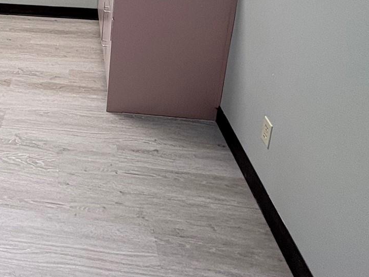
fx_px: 426
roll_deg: +0.6
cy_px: -37
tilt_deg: -16.7
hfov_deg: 41.0
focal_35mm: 40
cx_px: 3
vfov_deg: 31.4
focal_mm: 2.22
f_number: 2.2
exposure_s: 1/120
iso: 200
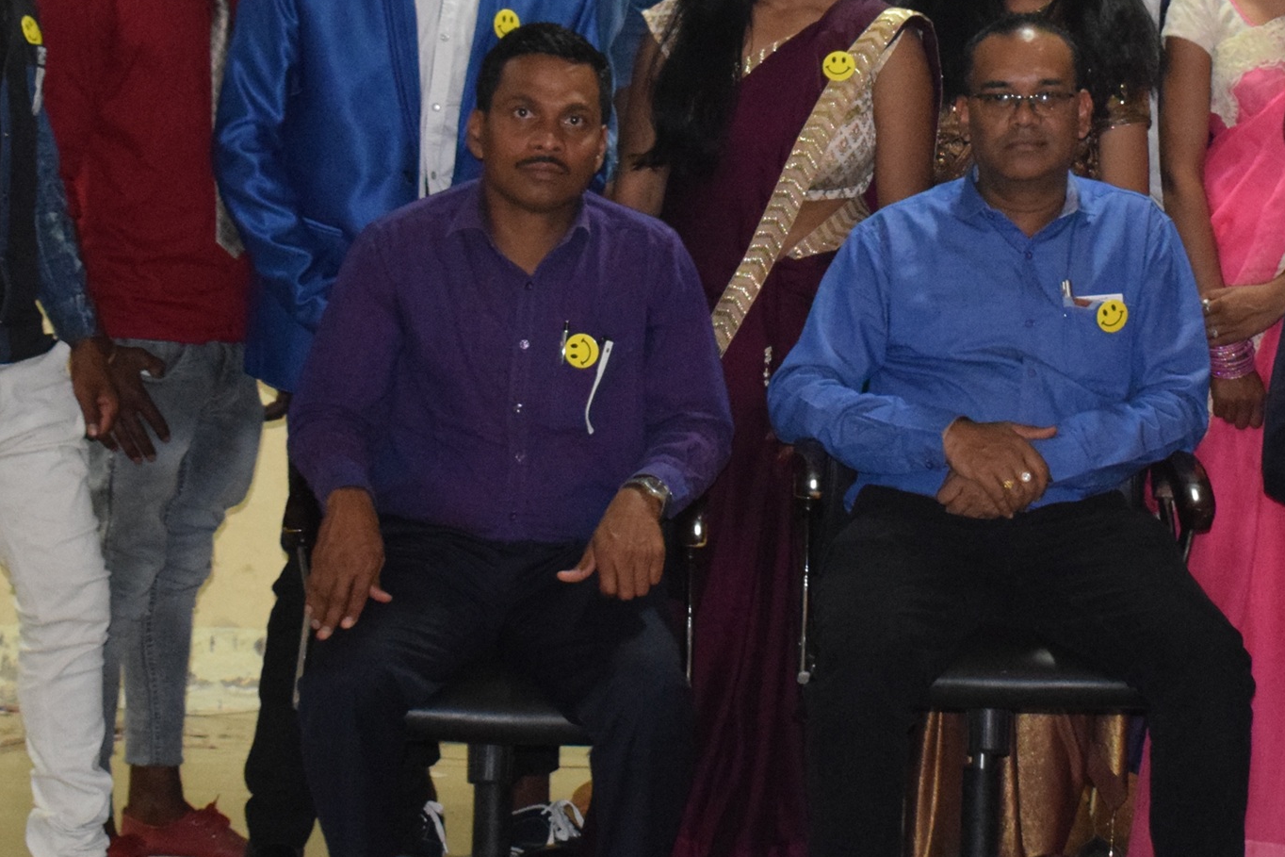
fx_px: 4746
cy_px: 198
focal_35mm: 133
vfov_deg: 10.3
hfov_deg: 15.3
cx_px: 979
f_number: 4.8
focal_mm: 36
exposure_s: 1/60
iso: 3200
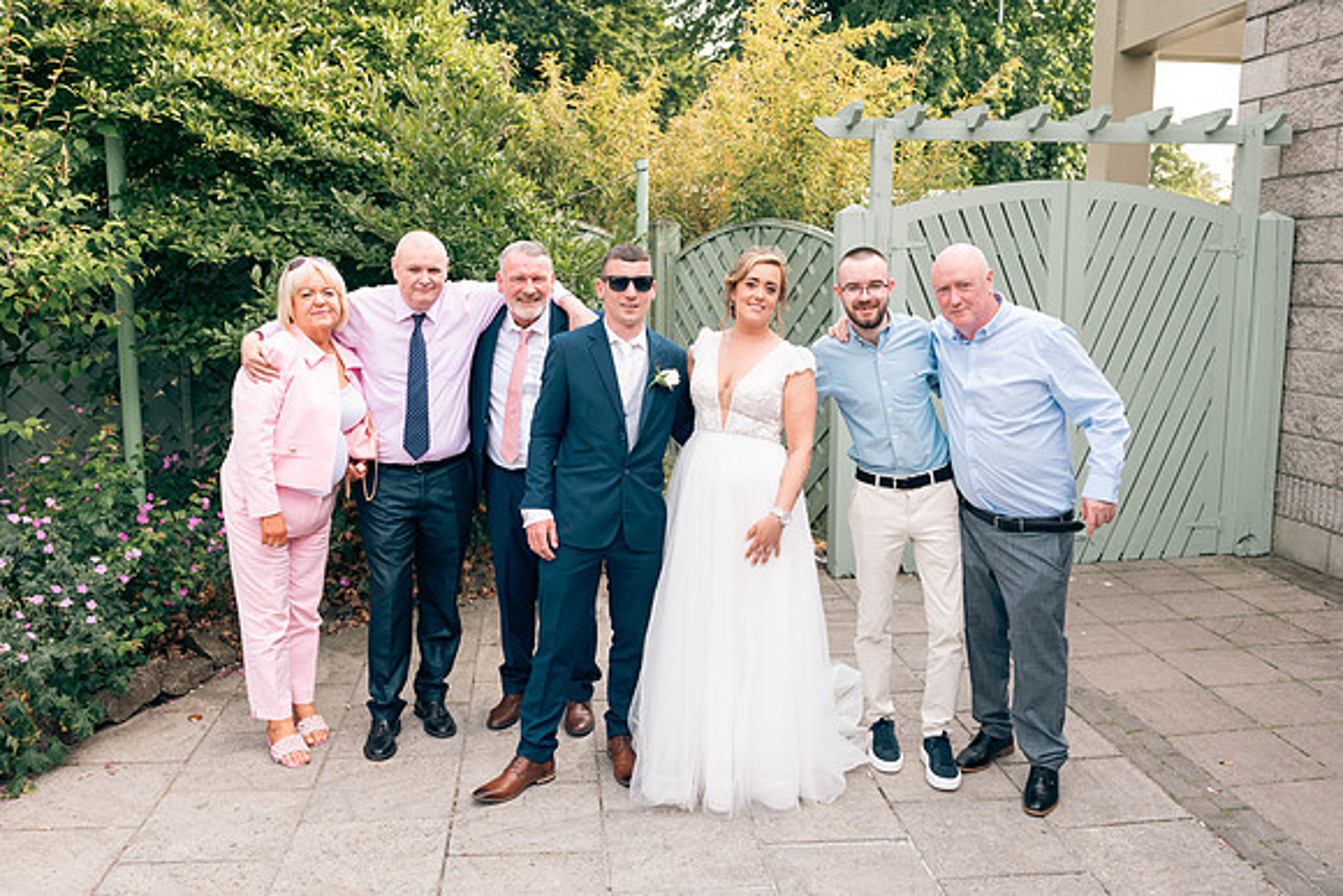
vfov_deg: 41.1
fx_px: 1194
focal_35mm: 32
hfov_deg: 58.7
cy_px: 448
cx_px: 672
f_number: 6.3
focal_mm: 32
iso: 160
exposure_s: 1/160
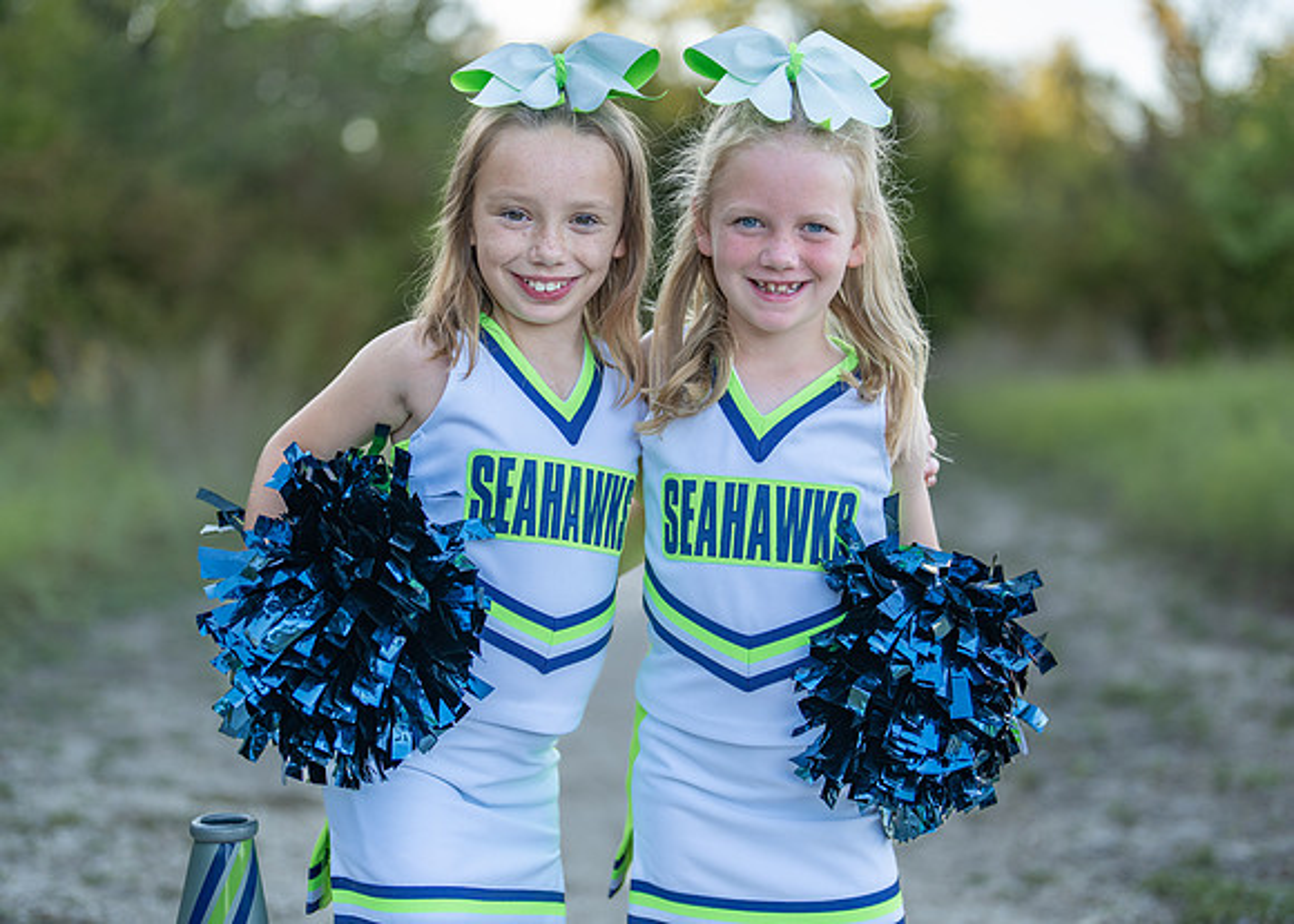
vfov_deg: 24.7
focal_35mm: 57
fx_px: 2112
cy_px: 500
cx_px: 637
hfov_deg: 34.1
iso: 100
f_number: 1.2
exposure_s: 1/800
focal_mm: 50
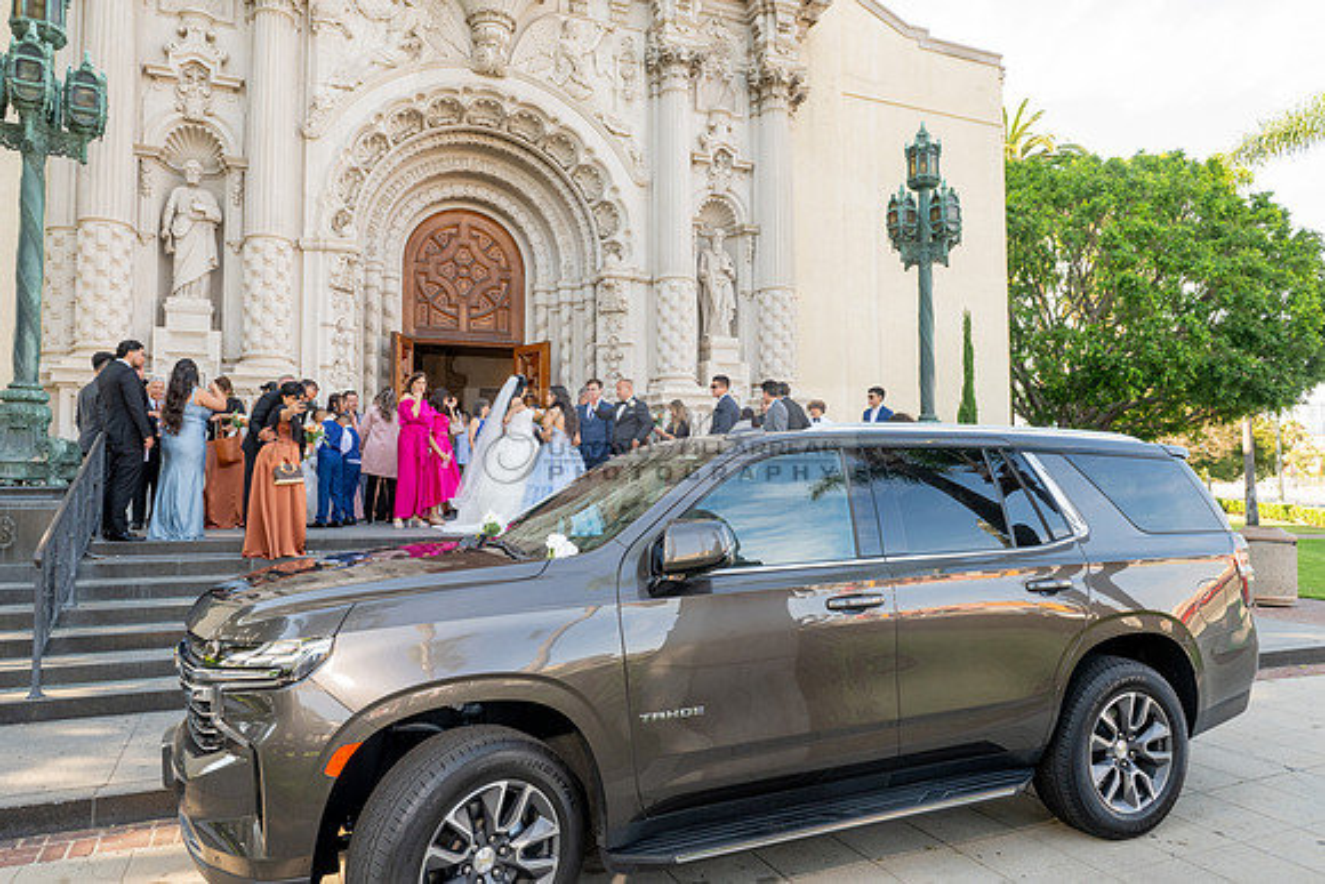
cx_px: 662
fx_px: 883
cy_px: 442
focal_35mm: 24
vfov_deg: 53.2
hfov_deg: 73.7
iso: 1000
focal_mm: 24
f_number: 9
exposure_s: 1/200
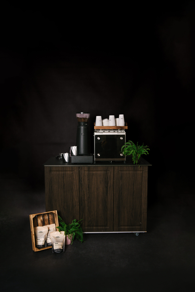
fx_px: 252
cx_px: 98
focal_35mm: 31
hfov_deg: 42.3
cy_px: 146
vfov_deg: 60.3
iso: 640
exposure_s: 1/320
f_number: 6.3
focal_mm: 31
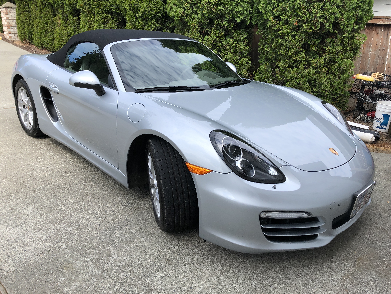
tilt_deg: -18.8
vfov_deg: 49.7
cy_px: 147
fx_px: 316
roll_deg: -0.1
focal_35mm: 28
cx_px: 196
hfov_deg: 63.4
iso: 20
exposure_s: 1/873
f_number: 1.8
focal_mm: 3.99
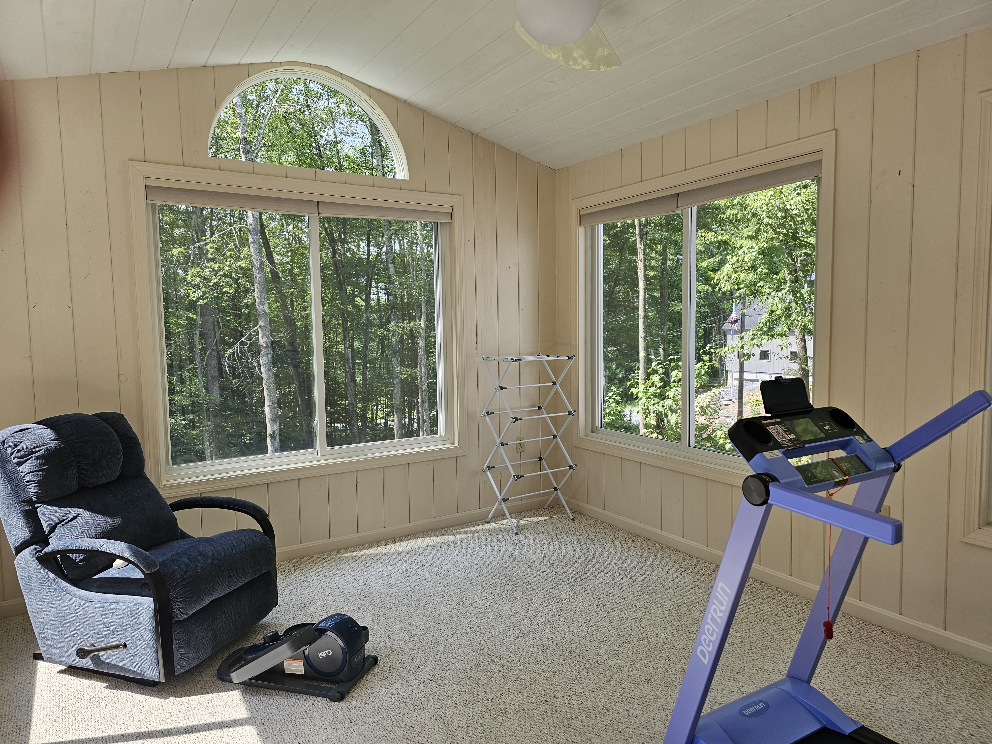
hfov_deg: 73.9
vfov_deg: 58.9
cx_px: 496
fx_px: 659
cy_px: 372
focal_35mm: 23
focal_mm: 6.3
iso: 50
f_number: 1.7
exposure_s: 1/180
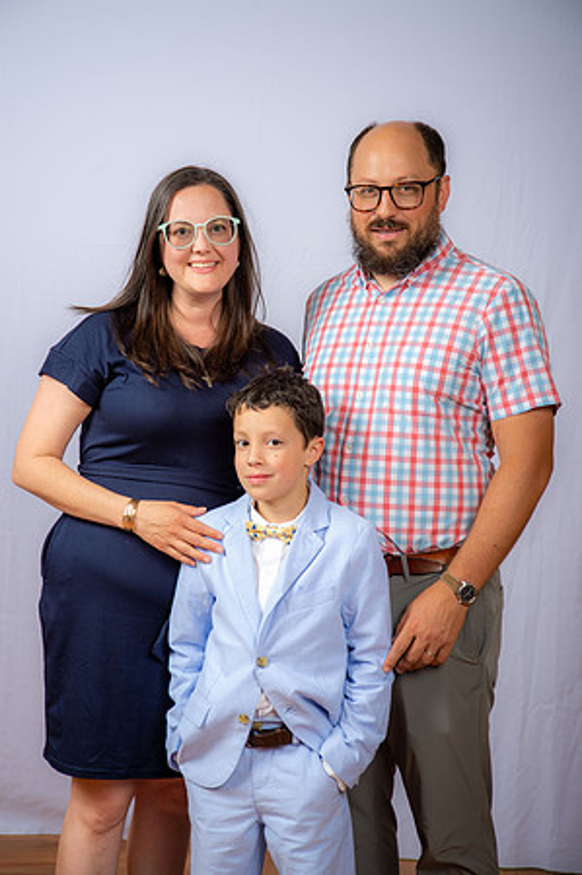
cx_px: 291
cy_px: 438
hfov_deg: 20.6
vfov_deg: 30.5
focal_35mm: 66
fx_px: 1604
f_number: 6.3
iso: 250
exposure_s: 1/160
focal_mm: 66
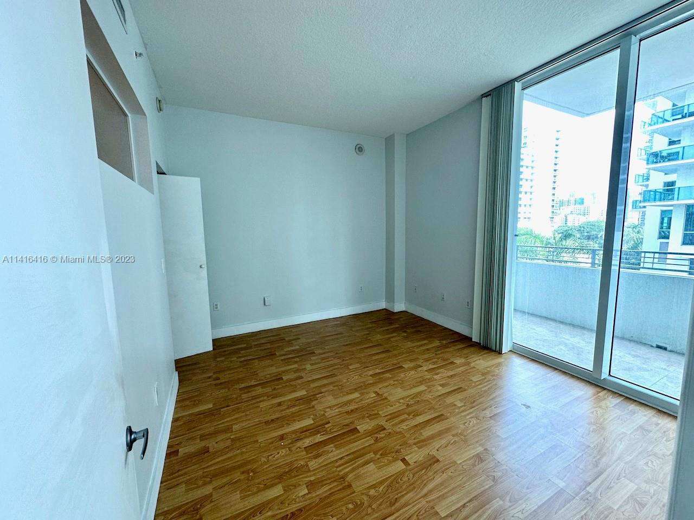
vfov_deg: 85.7
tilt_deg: -7.1
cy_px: 260
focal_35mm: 14
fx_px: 281
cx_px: 347
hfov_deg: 102.1
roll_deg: +1.6
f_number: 2.2
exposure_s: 1/120
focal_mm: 2.22
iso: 100
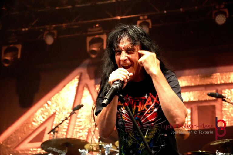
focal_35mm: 74
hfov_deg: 27.5
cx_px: 116
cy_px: 78
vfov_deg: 18.5
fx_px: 476
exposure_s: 1/40
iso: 6400
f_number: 4.5
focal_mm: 49
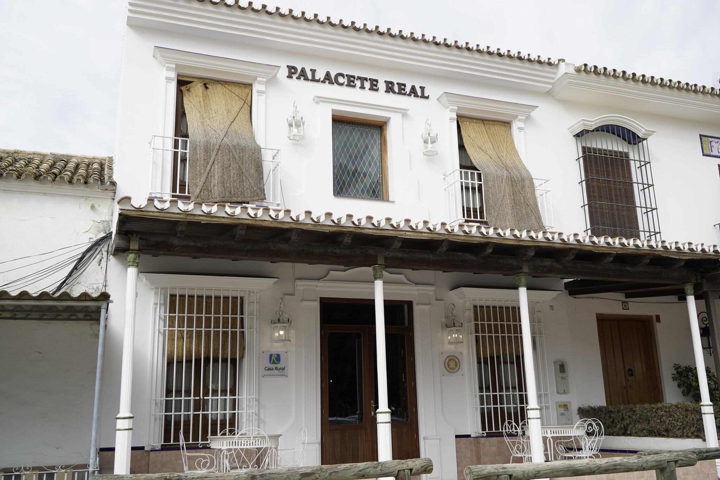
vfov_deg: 41.1
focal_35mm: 32
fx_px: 640
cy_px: 240
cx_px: 360
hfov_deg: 58.7
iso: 100
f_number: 7.1
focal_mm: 32
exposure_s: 1/160
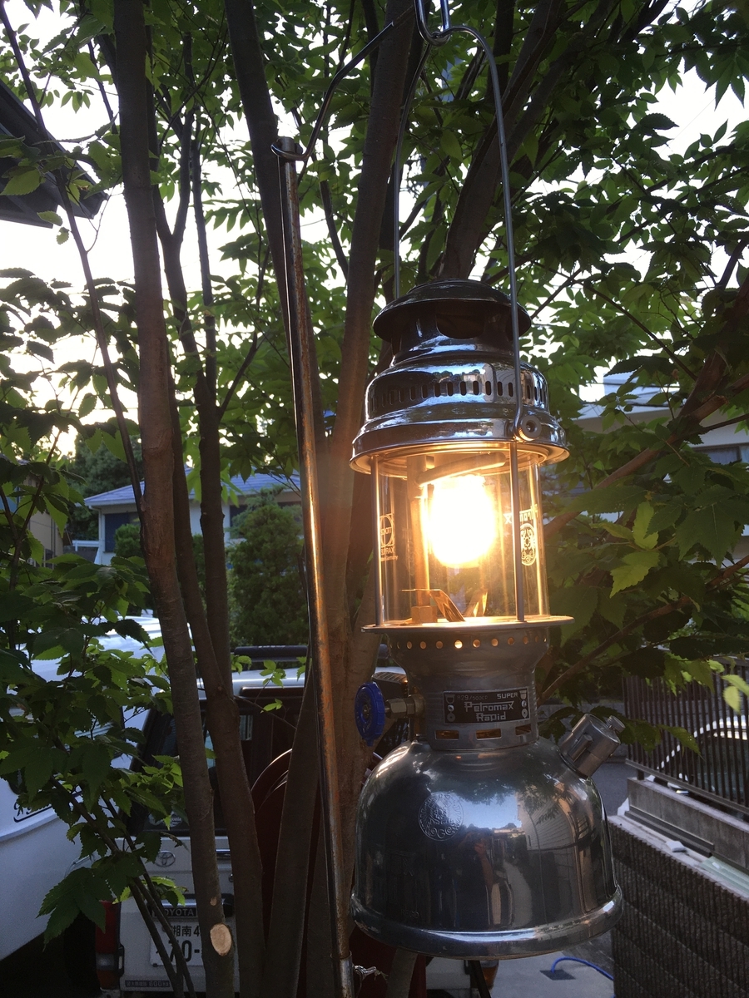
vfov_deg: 61.7
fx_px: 837
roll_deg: +2.4
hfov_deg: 48.2
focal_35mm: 29
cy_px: 499
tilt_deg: +4.5
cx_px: 374
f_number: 2.2
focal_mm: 4.15
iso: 32
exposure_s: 1/60
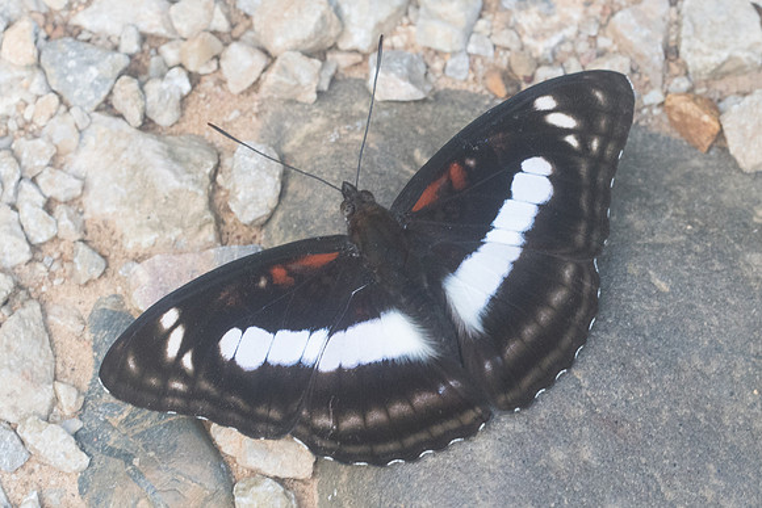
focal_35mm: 466
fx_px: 9856
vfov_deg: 3.0
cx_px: 537
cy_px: 339
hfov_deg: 4.4
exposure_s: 1/160
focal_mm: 150
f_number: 10
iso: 1000
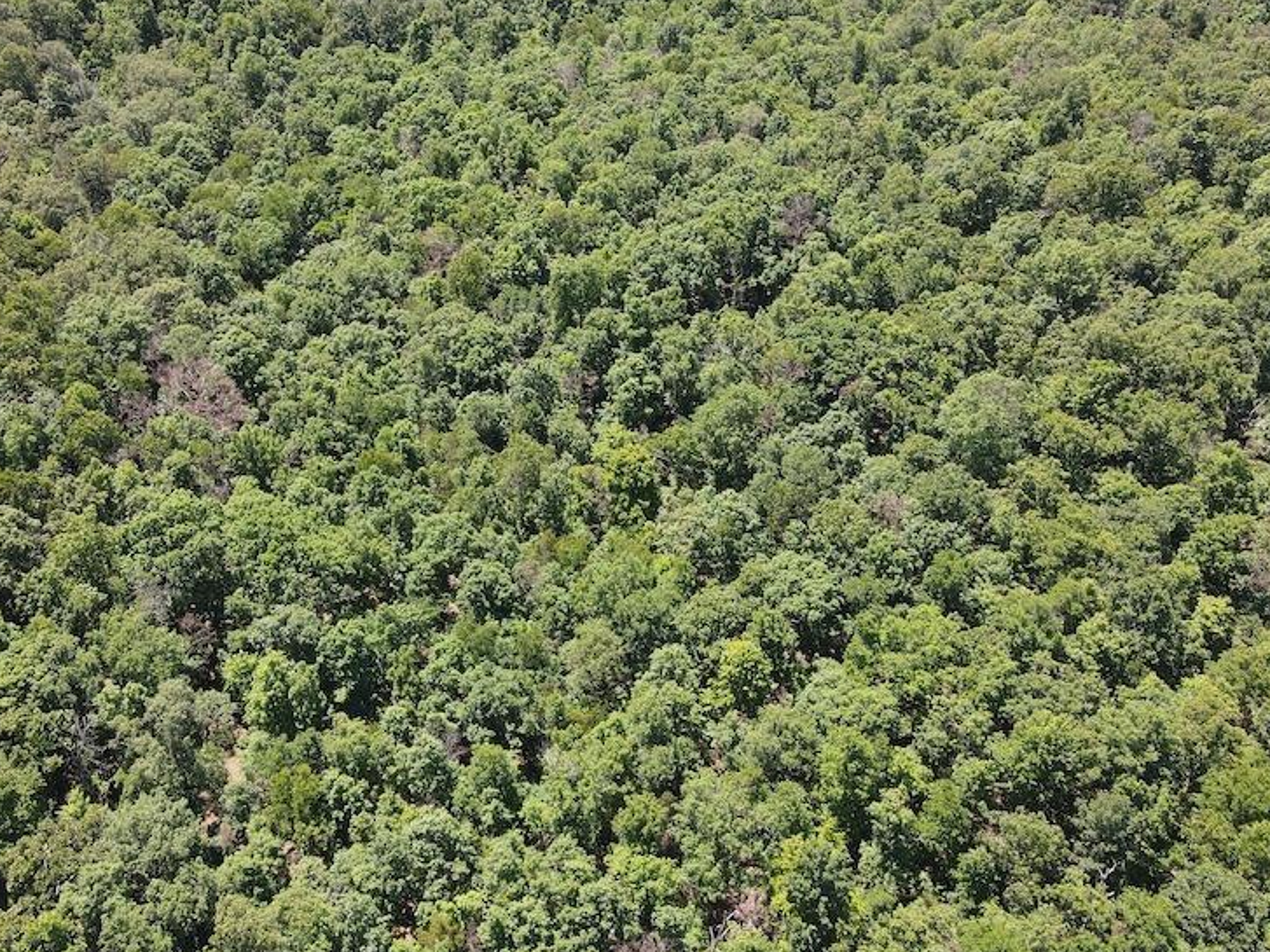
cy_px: 332
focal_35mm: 33
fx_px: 1211
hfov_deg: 55.1
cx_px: 538
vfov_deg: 42.5
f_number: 2.8
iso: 120
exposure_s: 1/15
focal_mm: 4.5
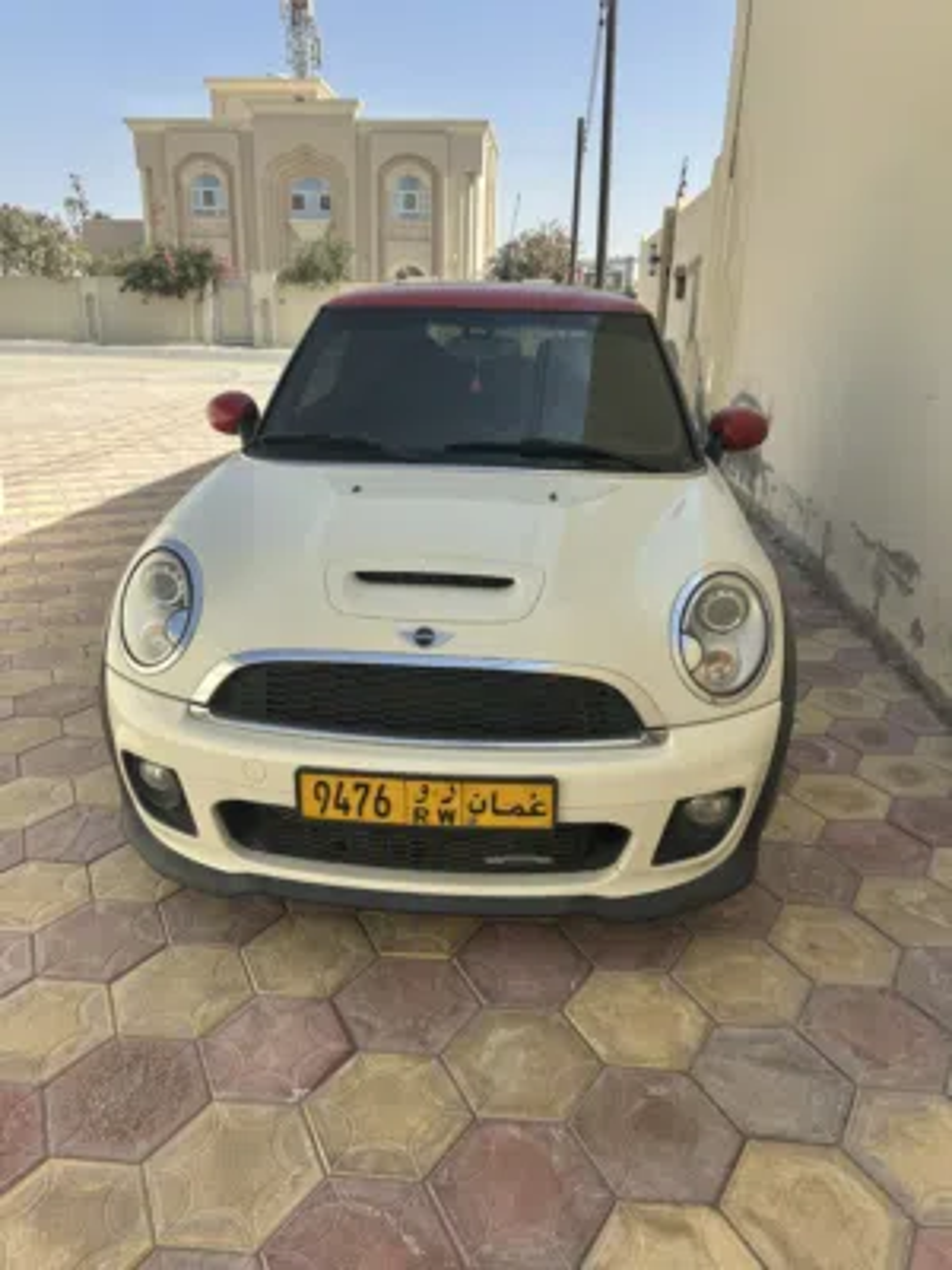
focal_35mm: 24
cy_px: 635
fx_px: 880
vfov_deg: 71.6
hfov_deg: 56.8
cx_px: 476
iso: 80
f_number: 1.78
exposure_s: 1/3247
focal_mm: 6.86
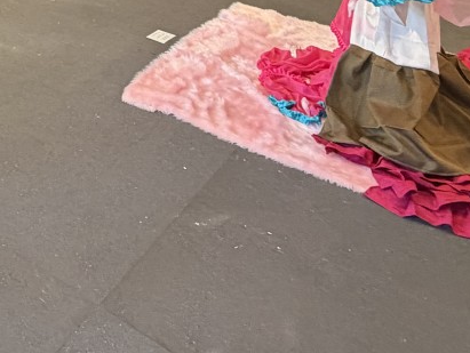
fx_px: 666
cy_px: -182
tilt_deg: -5.7
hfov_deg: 31.7
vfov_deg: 23.5
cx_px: -110
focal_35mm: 49
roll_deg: +1.6
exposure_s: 1/50
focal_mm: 2.22
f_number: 2.2
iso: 250
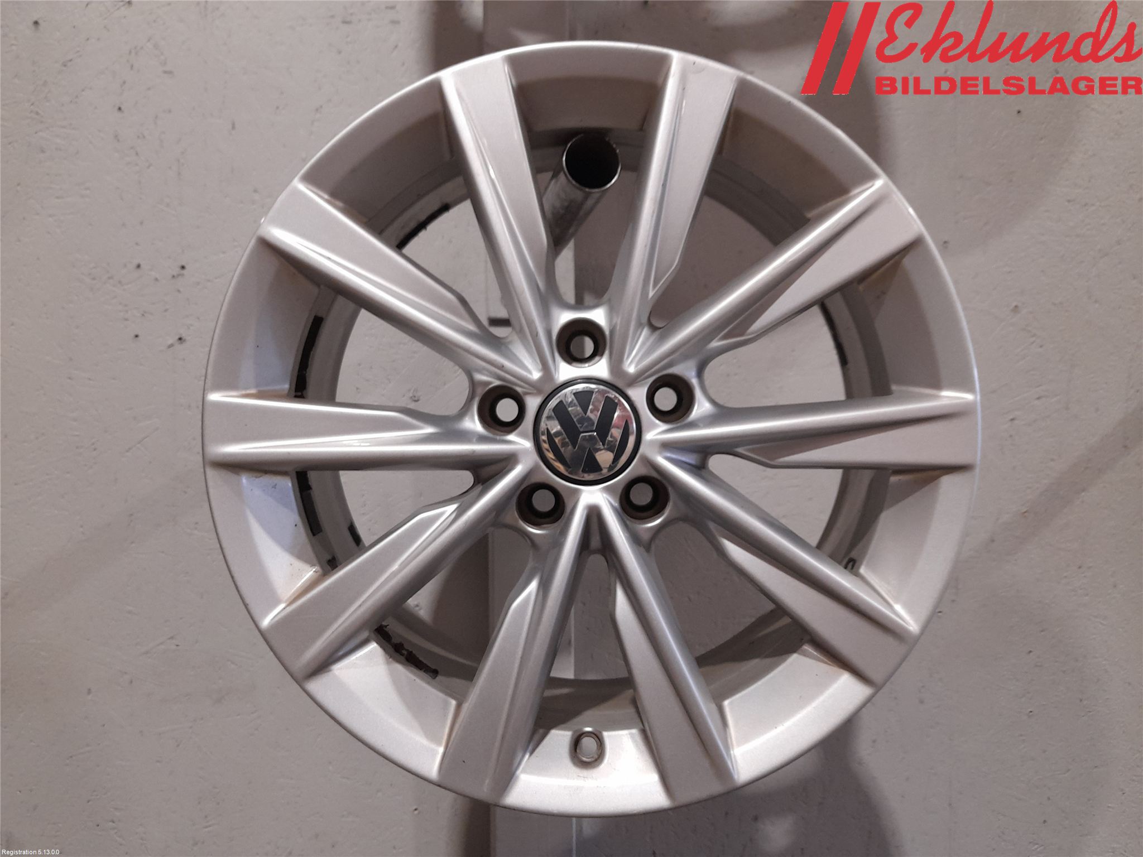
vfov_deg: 54.9
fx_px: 825
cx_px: 572
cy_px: 428
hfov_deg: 69.4
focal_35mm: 25
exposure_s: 1/50
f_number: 2
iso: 200
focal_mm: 4.6
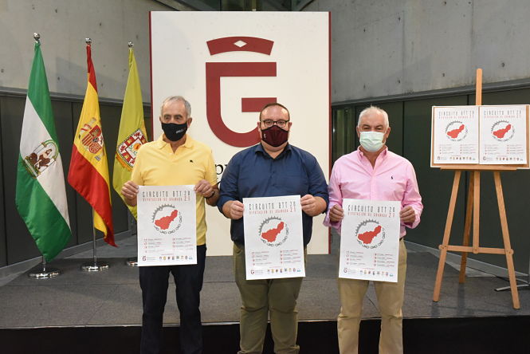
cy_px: 177
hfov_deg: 50.7
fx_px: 560
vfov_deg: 35.1
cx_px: 265
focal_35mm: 38
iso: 12800
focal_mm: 38
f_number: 22
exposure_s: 1/125
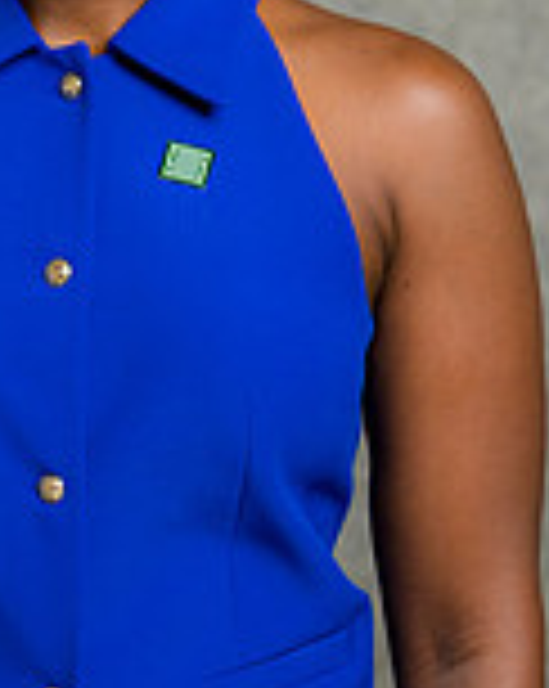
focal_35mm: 235
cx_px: 50
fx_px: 4782
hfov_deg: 6.6
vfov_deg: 8.2
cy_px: 274
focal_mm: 85
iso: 125
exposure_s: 1/200
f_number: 5
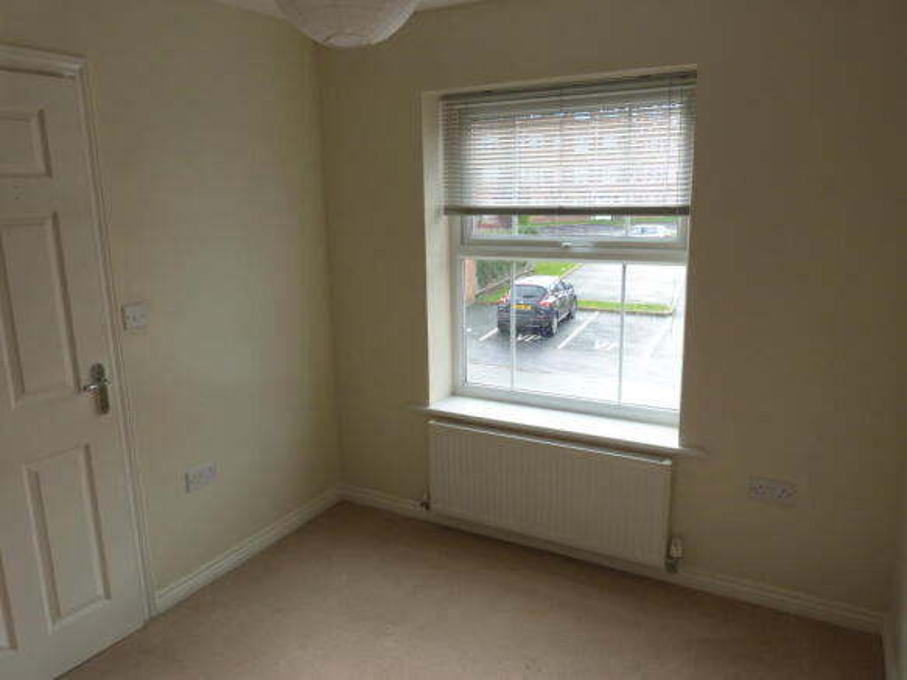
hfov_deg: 69.4
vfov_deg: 54.9
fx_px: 655
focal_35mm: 25
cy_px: 340
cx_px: 454
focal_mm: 4.5
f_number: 2.8
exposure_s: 1/125
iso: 100
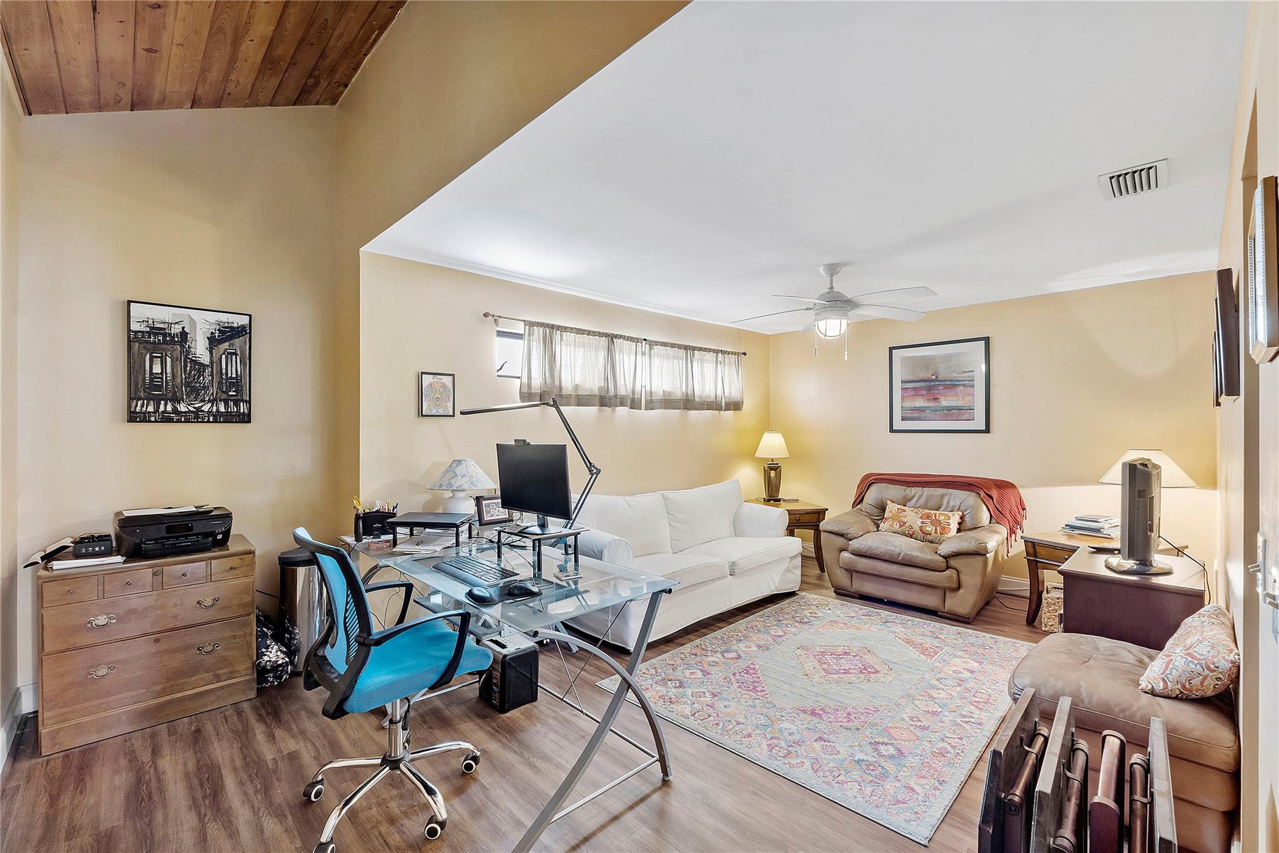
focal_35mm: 15
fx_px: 533
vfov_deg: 77.3
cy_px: 426
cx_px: 640
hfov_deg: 100.4
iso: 160
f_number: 11
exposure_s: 1
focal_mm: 10
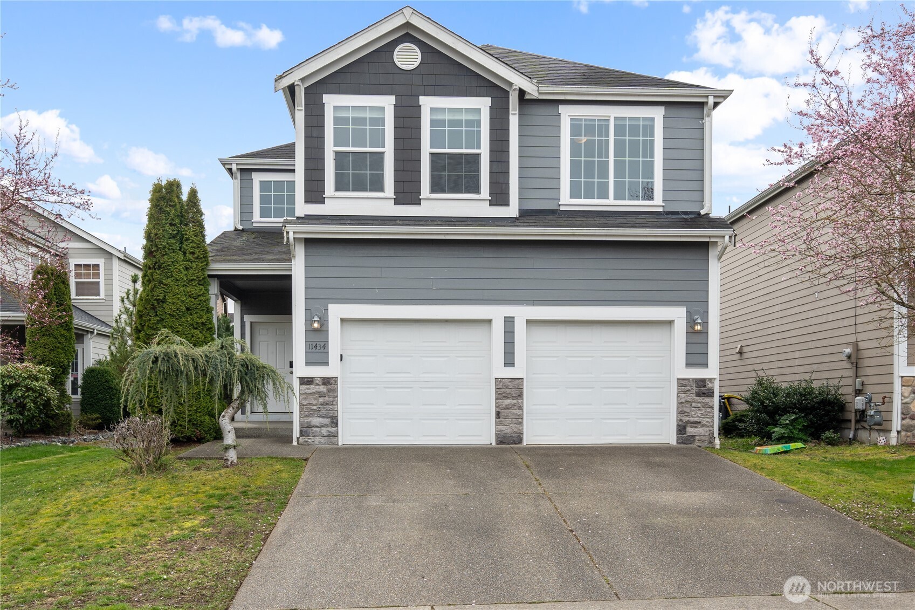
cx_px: 458
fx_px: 915
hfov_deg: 53.1
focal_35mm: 36
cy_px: 305
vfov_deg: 36.9
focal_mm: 24
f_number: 8
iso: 400
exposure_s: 1/250
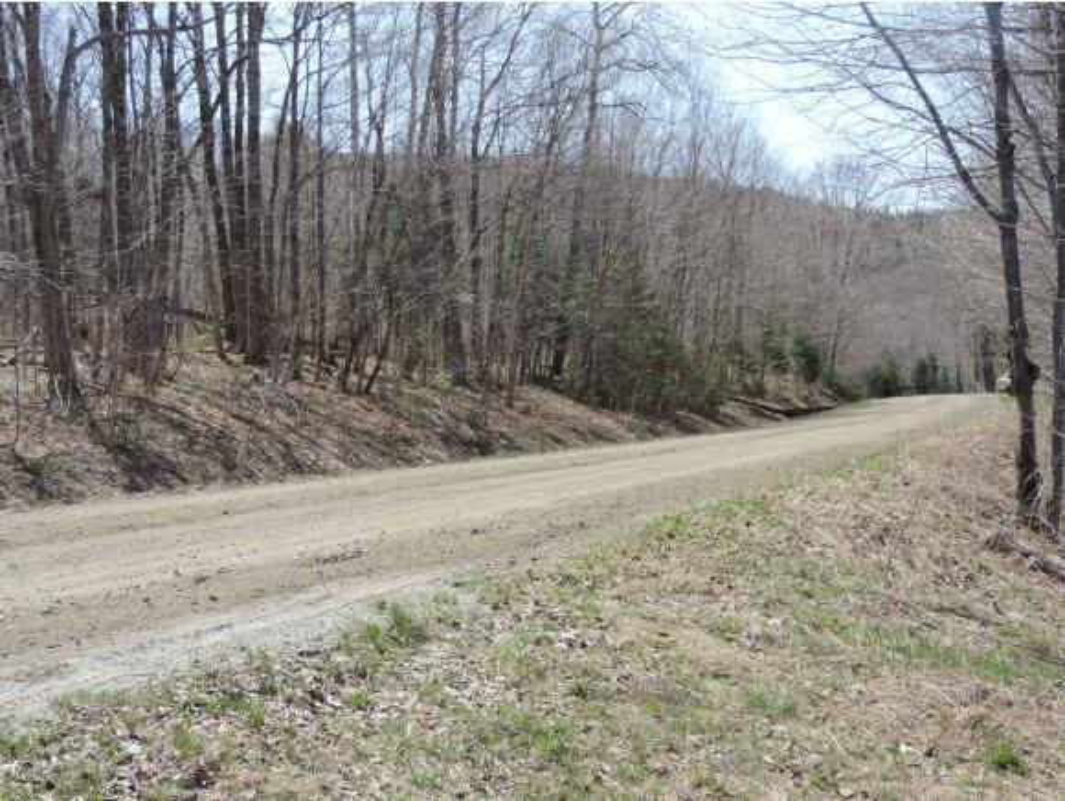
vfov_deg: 30.9
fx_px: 1447
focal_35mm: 47
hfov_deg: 40.4
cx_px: 532
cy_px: 400
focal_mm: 8.3
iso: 80
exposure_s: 1/400
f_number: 3.5
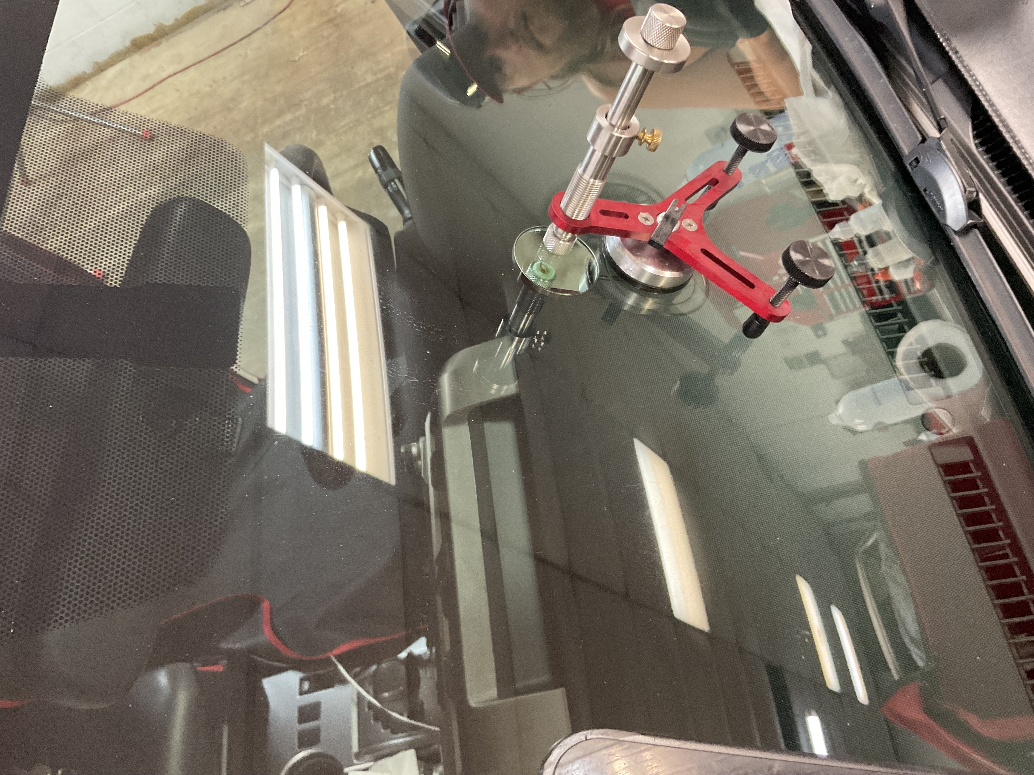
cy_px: 388
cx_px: 517
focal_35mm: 29
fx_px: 866
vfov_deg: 48.2
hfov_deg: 61.7
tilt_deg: -54.2
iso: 250
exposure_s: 1/60
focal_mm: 3
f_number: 1.8
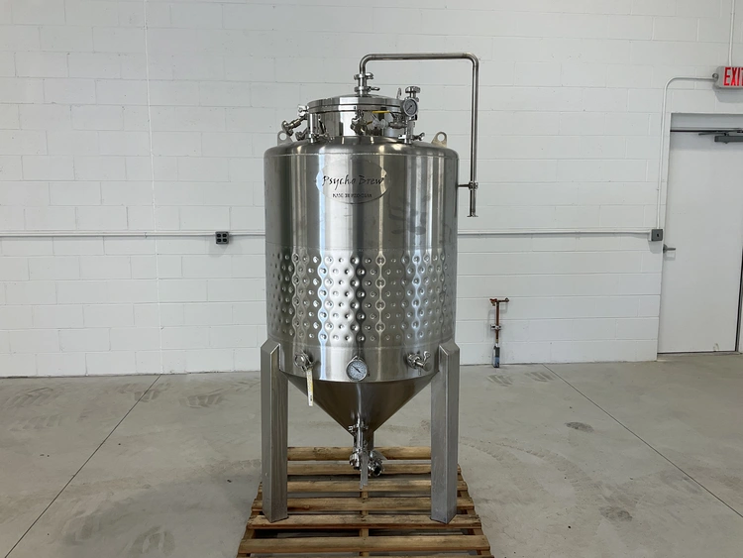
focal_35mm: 29
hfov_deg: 61.6
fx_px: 623
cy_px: 279
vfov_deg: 48.3
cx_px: 372
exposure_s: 1/122
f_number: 1.8
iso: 32
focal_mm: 3
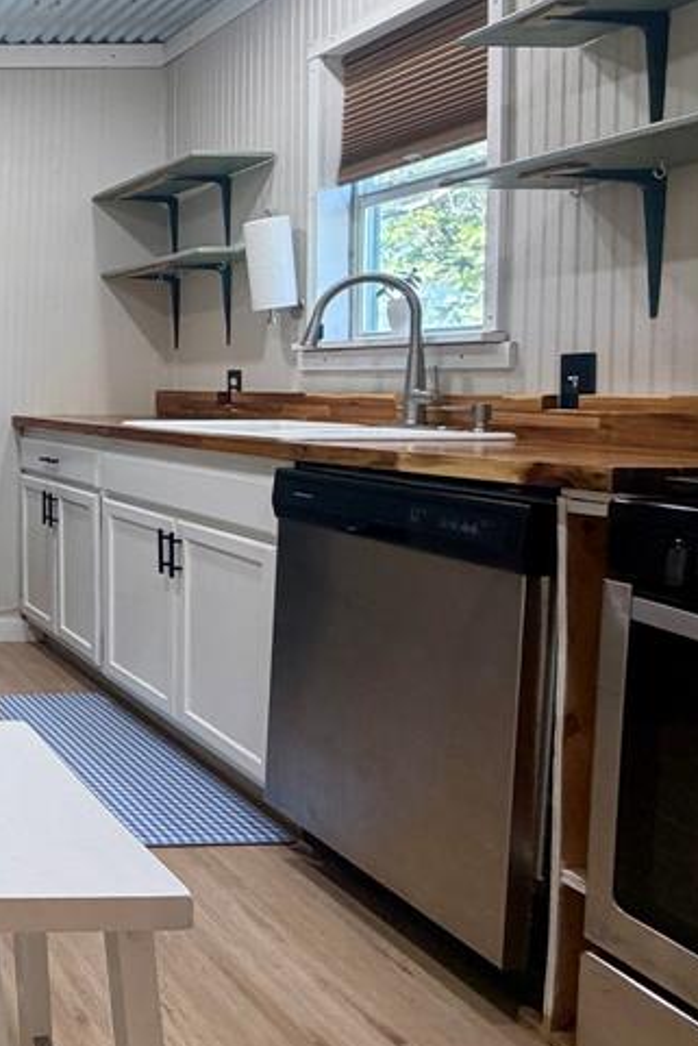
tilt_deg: -3.7
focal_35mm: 31
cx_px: -285
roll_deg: +0.3
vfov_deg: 59.9
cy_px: 435
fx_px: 901
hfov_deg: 29.9
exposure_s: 1/120
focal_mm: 2.22
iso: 250
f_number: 2.2
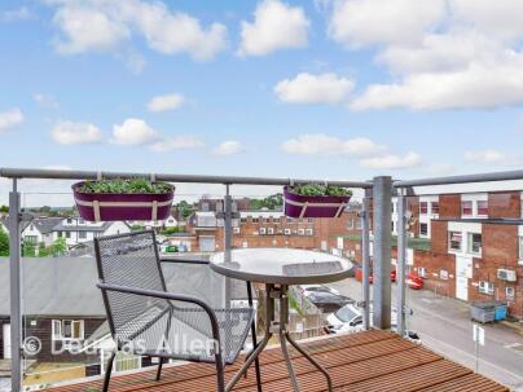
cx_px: 223
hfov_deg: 90.4
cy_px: 204
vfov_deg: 74.7
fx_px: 257
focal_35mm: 17
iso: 400
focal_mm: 10
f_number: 7.1
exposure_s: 1/320
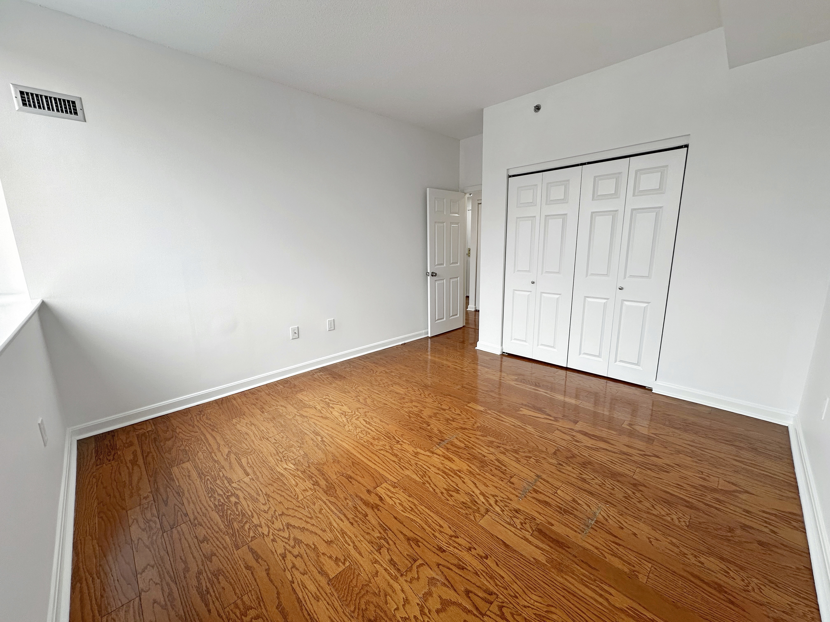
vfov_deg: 85.7
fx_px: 336
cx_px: 415
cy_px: 311
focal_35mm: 14
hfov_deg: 102.1
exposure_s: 1/99
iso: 40
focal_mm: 2.22
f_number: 2.2
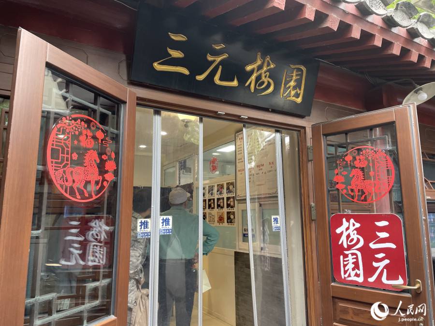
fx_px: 327
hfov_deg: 67.3
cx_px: 218
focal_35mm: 26
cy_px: 163
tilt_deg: +9.4
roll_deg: +0.9
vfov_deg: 53.1
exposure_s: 1/100
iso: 125
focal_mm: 4.2
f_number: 1.6
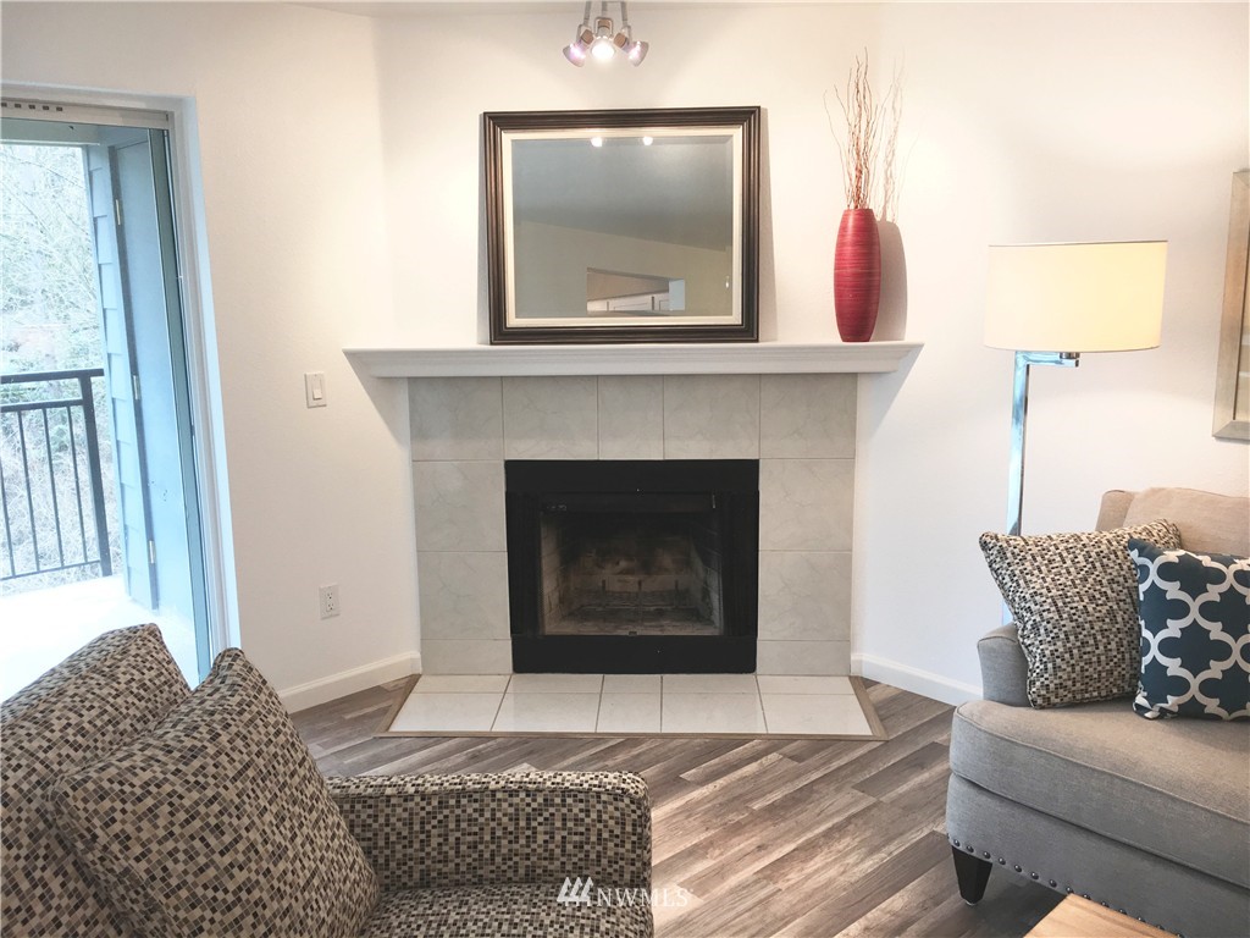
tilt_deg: -9.9
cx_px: 625
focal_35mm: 29
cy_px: 469
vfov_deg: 48.2
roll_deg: -0.4
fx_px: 1047
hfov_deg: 61.7
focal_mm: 4.15
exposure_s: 1/30
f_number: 2.2
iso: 32
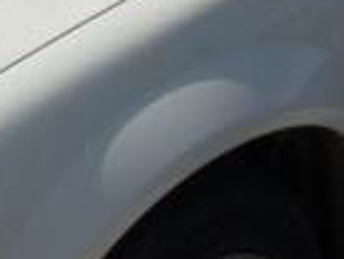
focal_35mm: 139
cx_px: -35
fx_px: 1384
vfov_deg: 10.7
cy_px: 117
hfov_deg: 13.9
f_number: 10.8
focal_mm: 4.3
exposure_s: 1/180
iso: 80
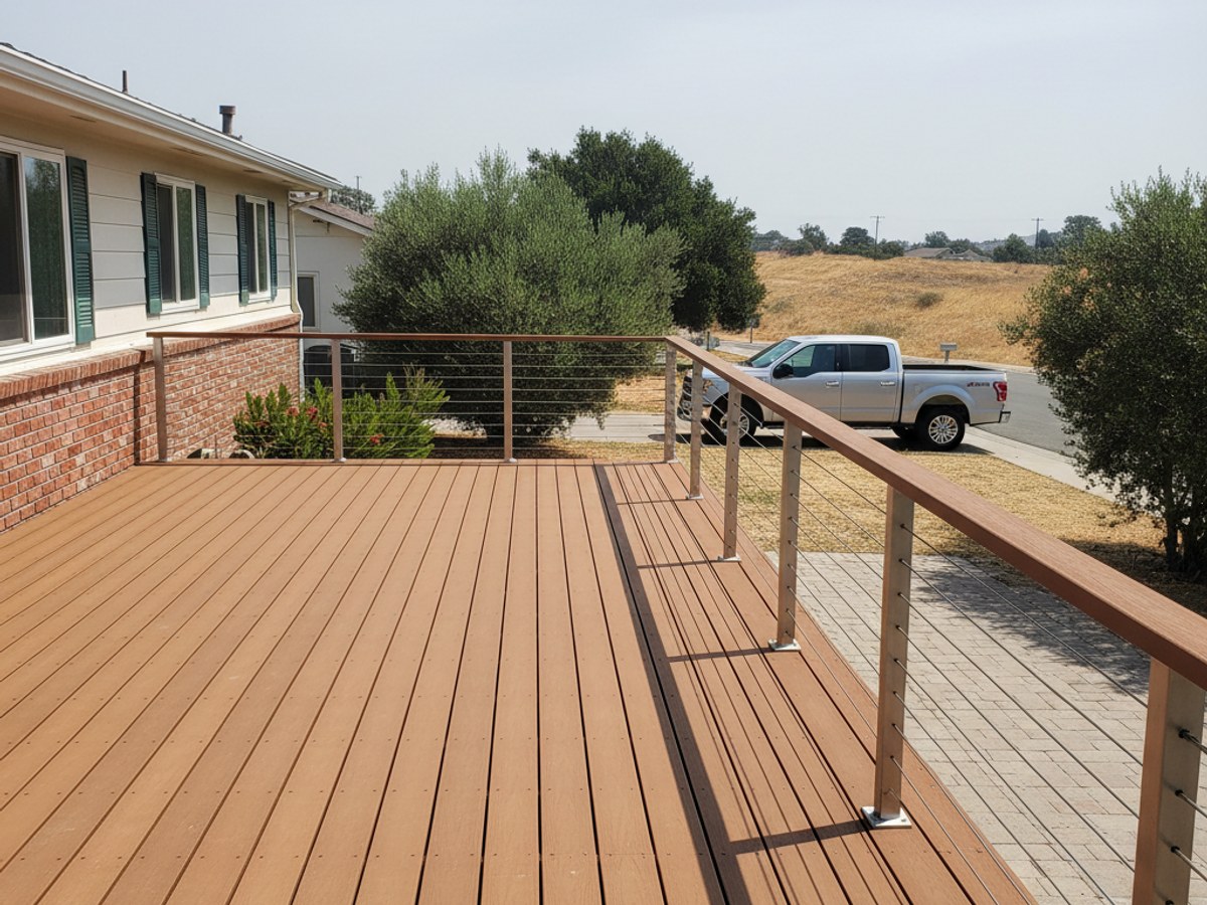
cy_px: 452
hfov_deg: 71.6
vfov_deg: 56.8
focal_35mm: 24
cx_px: 604
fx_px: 837
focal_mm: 6.8
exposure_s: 1/1352
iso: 630
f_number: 1.68
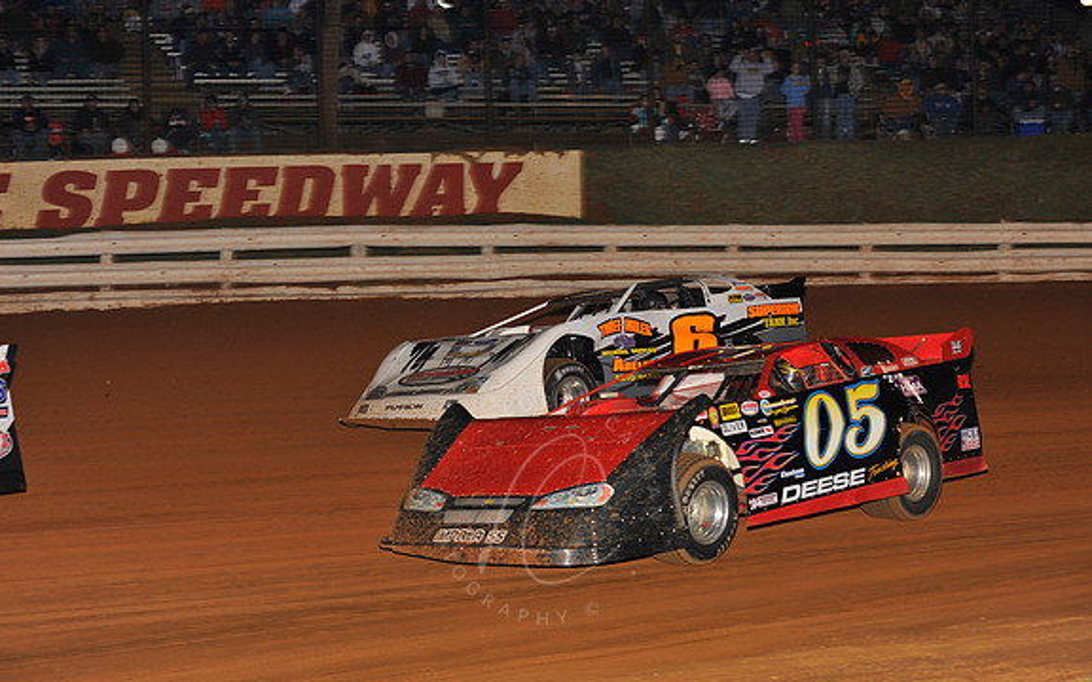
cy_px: 335
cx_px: 546
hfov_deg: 25.2
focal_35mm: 82
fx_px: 2440
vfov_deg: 15.9
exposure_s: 1/250
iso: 500
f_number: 5.6
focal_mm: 80
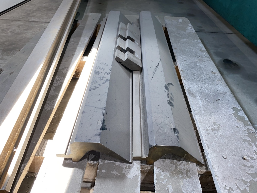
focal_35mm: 26
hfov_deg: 67.3
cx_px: 128
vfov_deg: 53.1
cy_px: 96
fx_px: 193
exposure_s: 1/39
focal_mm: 4.25
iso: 32
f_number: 1.8
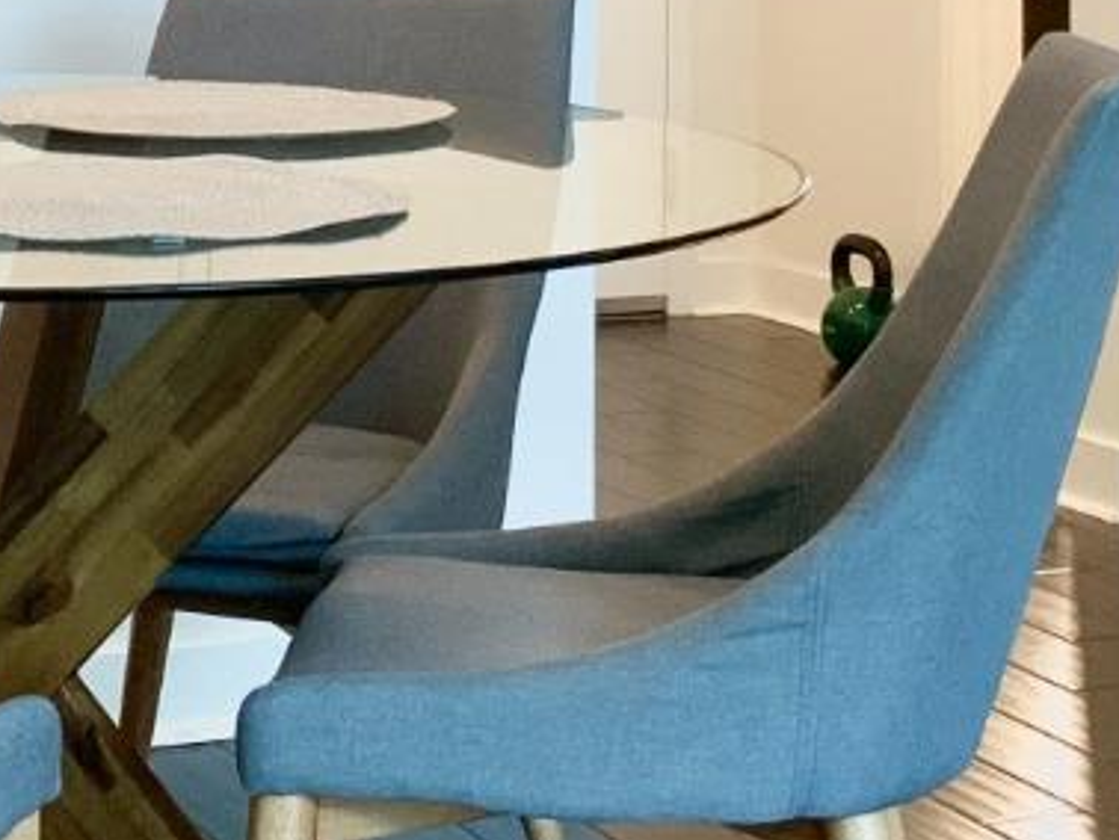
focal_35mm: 115
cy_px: -268
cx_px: 290
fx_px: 3720
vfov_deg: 12.5
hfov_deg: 17.0
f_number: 1.8
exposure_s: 1/60
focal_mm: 3
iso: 80
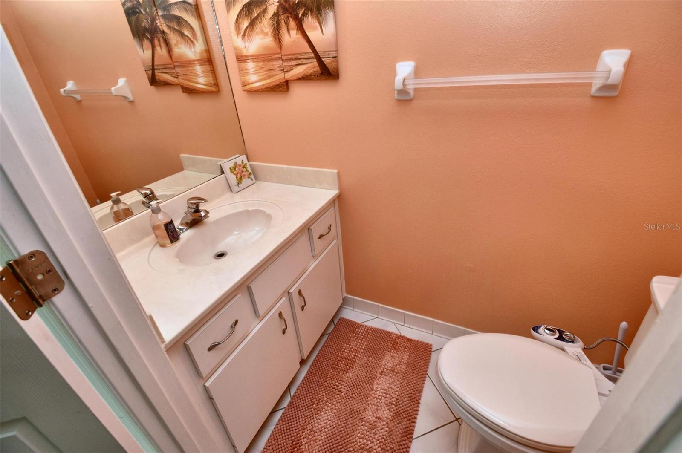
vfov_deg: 77.2
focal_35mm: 15
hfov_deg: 100.5
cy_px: 226
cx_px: 341
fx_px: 284
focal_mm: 10
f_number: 8
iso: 360
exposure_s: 1/60
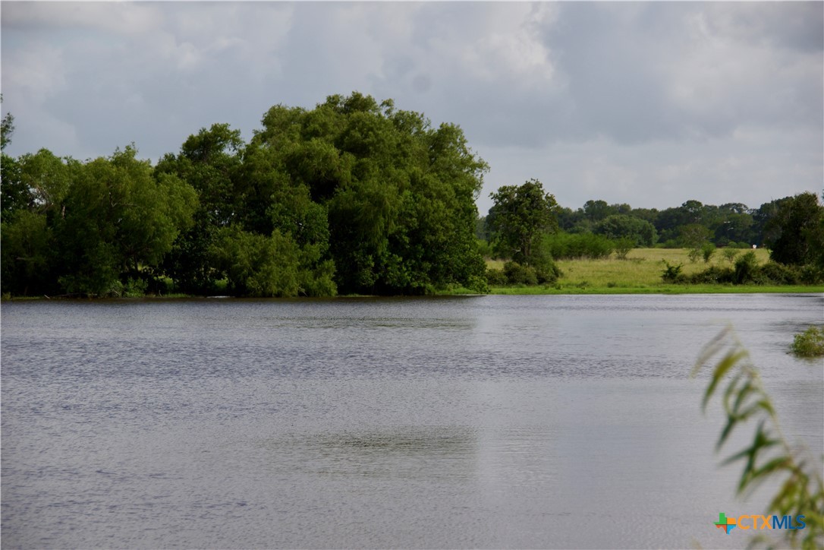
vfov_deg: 10.2
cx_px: 412
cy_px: 275
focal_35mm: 135
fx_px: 3090
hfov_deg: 15.2
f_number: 6.3
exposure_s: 1/800
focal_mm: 90
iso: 100
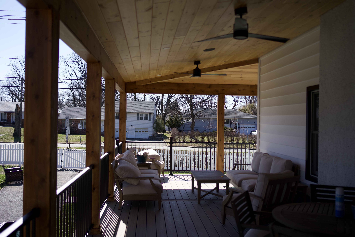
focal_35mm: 35
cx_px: 178
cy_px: 118
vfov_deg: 37.9
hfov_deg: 54.4
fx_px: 345
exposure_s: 1/2000
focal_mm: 35
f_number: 2.2
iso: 125
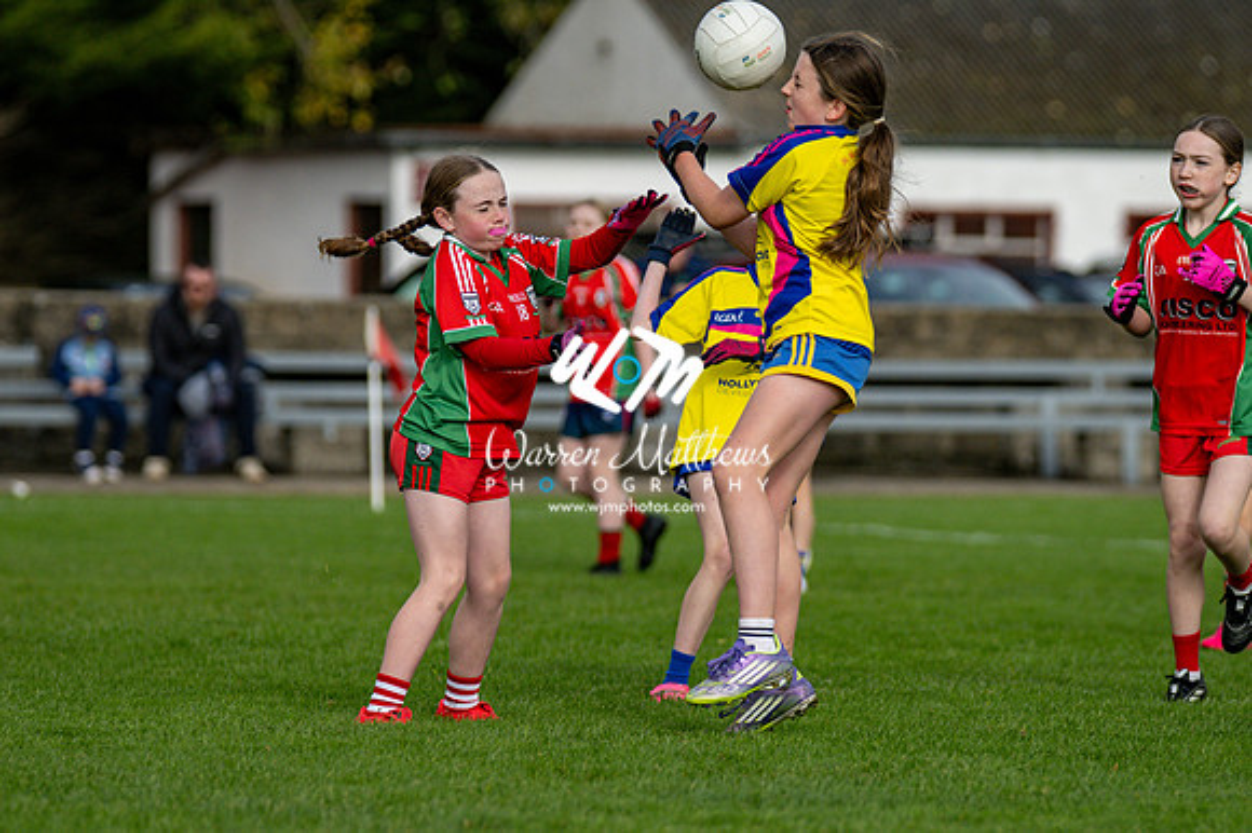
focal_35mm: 292
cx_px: 626
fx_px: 10149
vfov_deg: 4.7
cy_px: 416
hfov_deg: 7.1
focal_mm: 195
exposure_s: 1/6400
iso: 250
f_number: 2.8
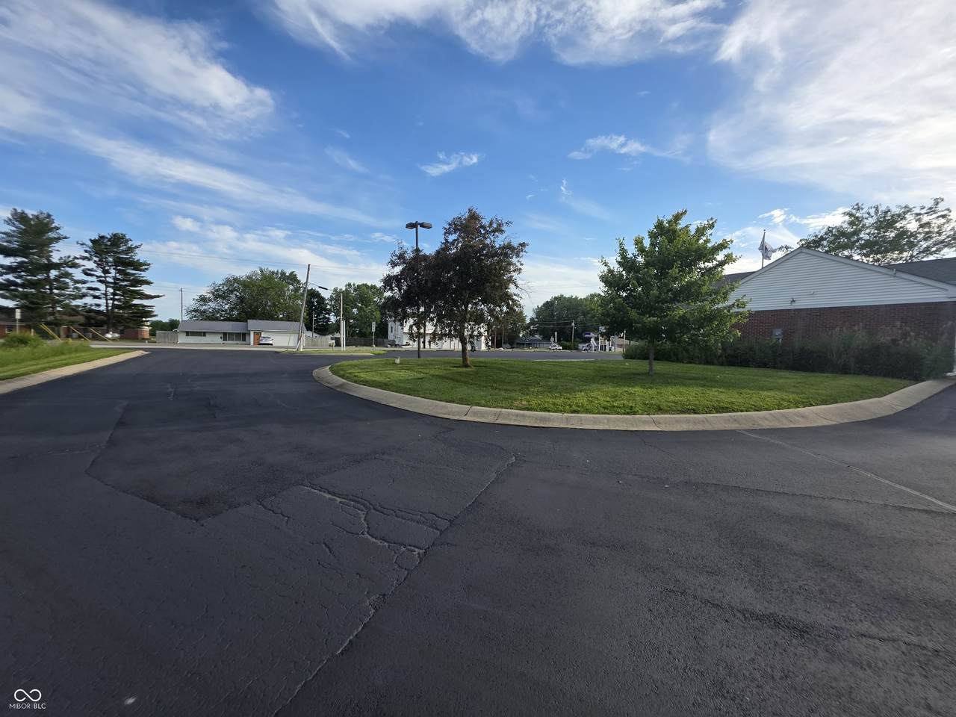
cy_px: 358
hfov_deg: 106.2
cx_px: 478
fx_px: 359
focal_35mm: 13
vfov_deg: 89.9
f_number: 1.9
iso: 40
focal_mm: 2.2
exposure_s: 1/1199
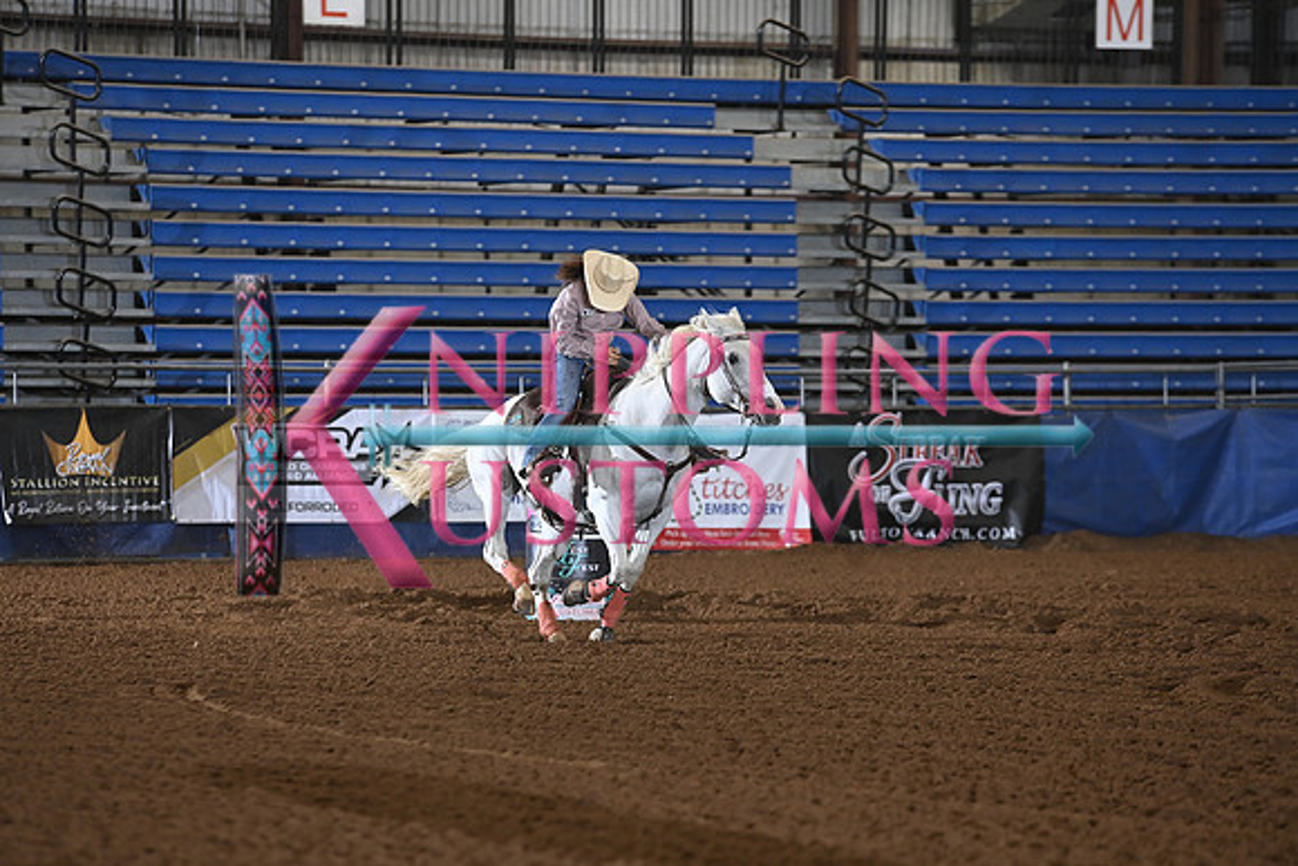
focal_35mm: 200
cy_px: 433
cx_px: 649
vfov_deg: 6.9
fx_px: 7212
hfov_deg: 10.3
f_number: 4.5
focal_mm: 200
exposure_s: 1/250
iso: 2500
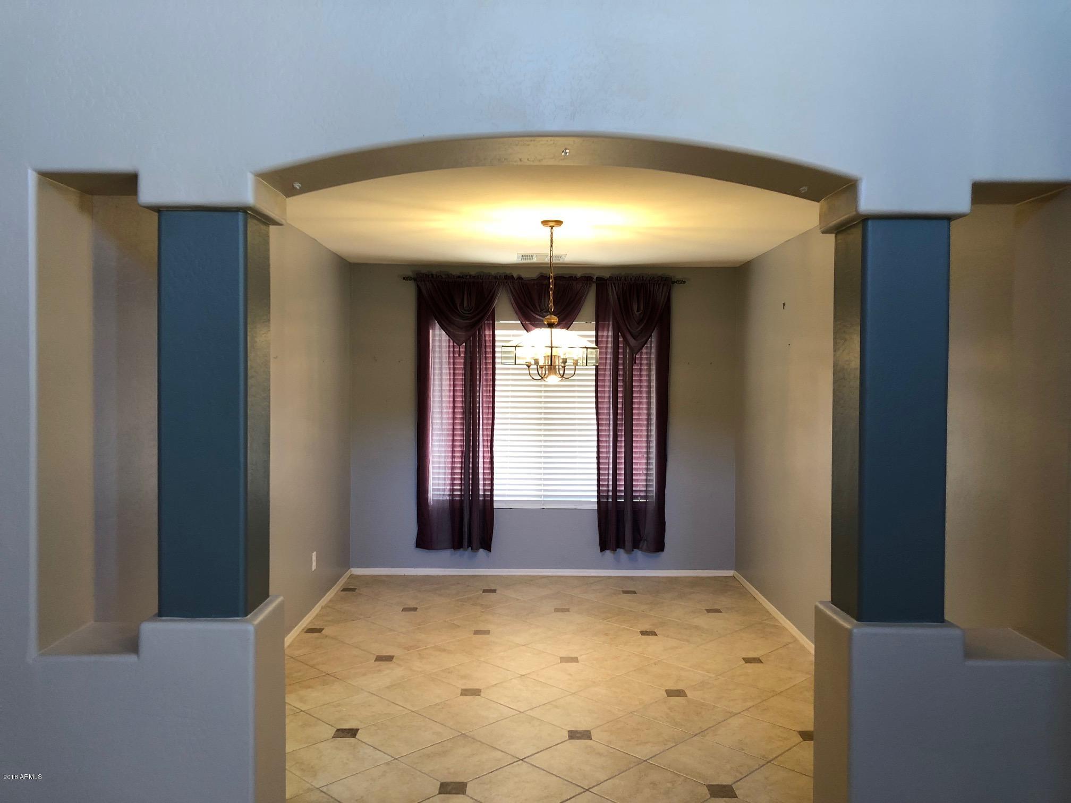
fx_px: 866
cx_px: 536
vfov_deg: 49.7
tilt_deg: -1.0
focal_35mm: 28
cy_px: 402
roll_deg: +0.2
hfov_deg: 63.4
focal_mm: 4
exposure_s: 1/17
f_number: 1.8
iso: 40
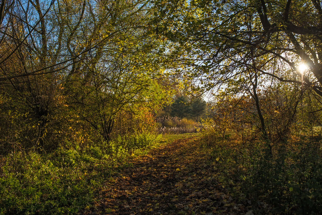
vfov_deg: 37.9
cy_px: 108
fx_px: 313
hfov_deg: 54.4
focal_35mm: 35
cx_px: 161
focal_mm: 35
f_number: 4.5
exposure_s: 1/1250
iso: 64
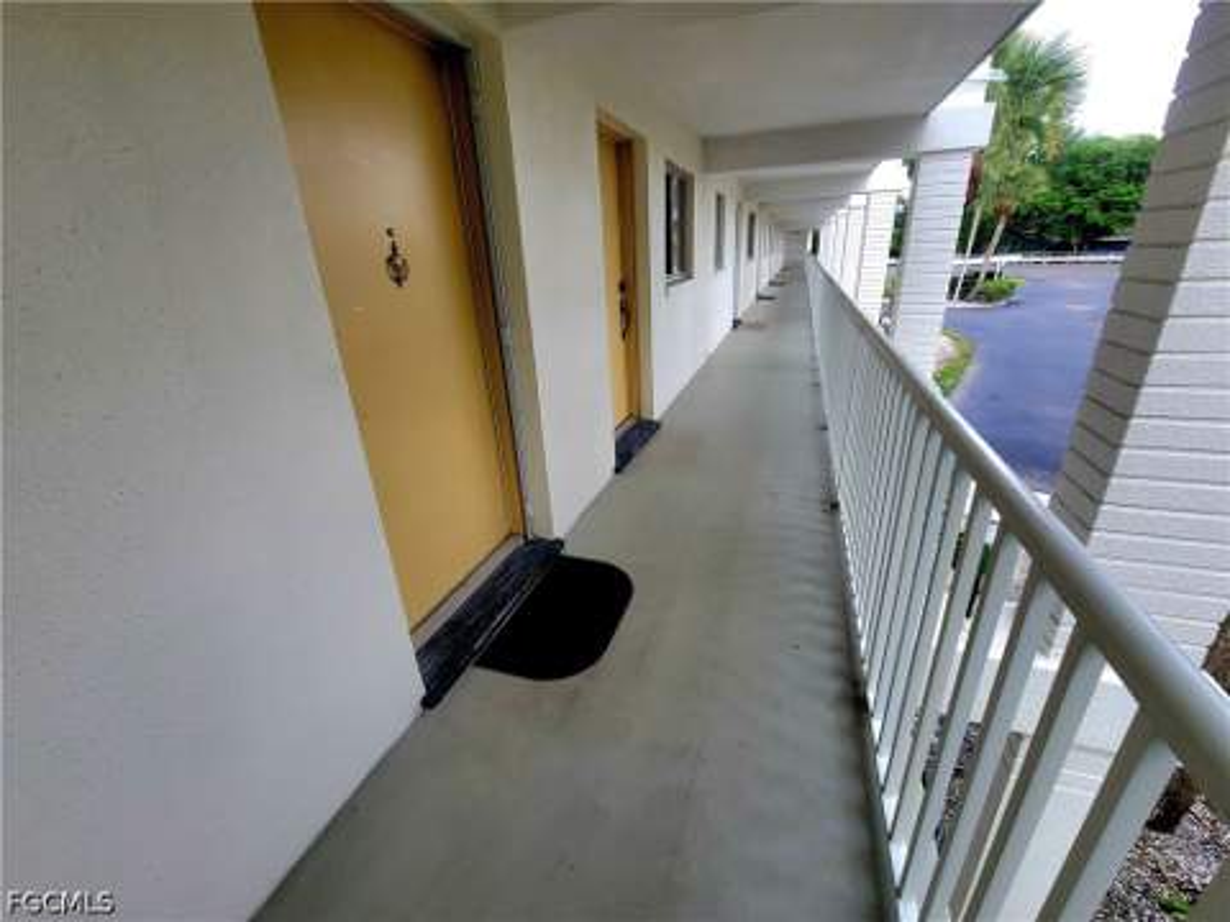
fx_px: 462
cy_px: 461
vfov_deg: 89.9
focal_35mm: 13
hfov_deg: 106.2
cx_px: 615
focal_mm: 2.2
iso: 50
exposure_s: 1/294
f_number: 2.2
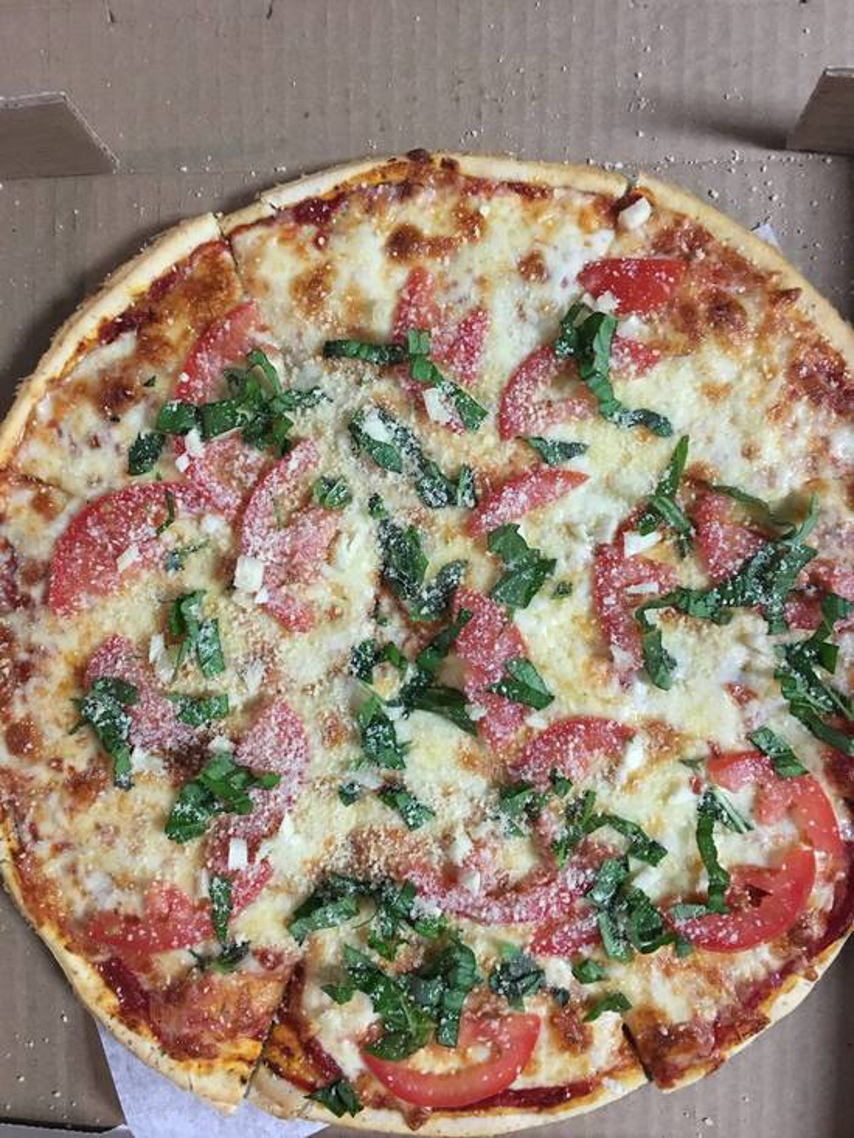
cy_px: 569
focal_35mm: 29
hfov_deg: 48.2
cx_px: 427
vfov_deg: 61.7
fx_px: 954
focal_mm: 4.15
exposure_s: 1/15
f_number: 2.2
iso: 100
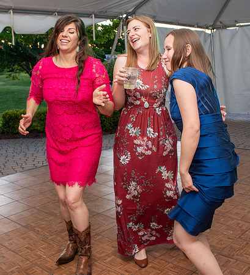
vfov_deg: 40.8
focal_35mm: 43
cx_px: 121
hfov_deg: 37.5
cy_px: 112
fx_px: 368
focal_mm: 18
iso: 800
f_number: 4.5
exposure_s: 1/80
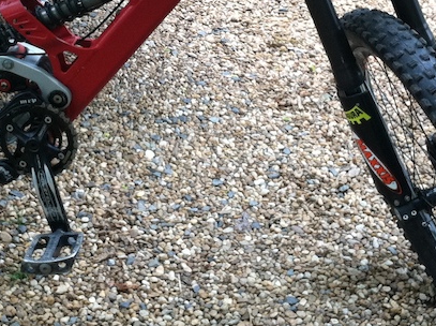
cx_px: 156
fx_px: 1107
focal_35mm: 88
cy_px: 24
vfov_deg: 16.5
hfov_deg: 22.2
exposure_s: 1/120
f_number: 2.8
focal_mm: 3.85
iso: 125
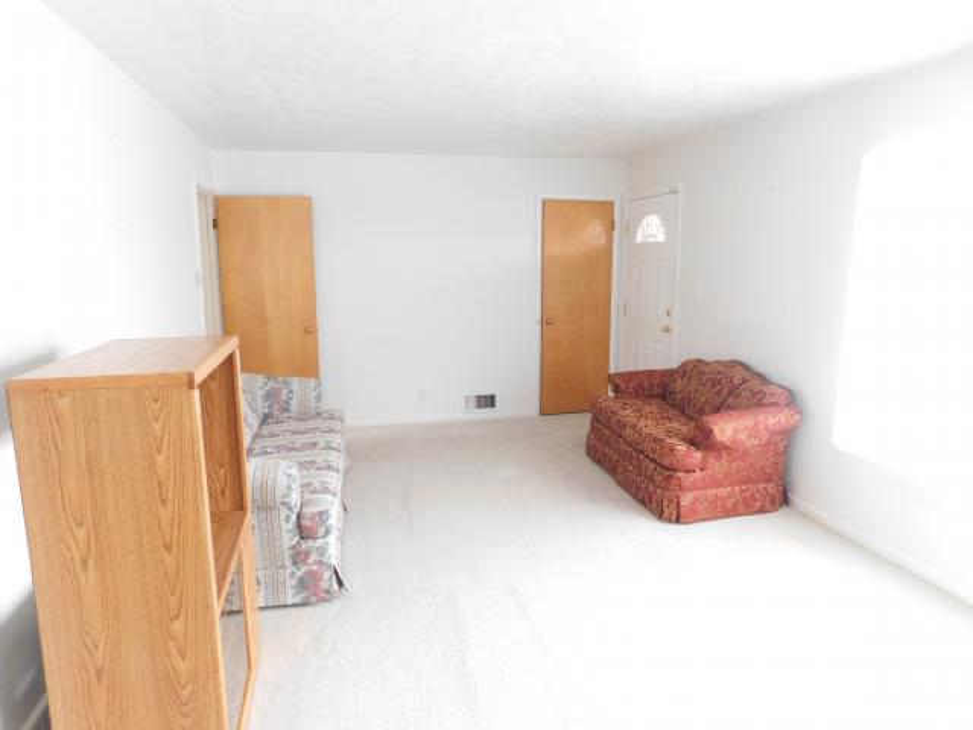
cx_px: 486
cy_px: 365
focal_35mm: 23
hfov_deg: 73.9
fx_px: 646
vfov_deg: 58.9
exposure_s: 1/20
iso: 400
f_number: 3
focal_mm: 4
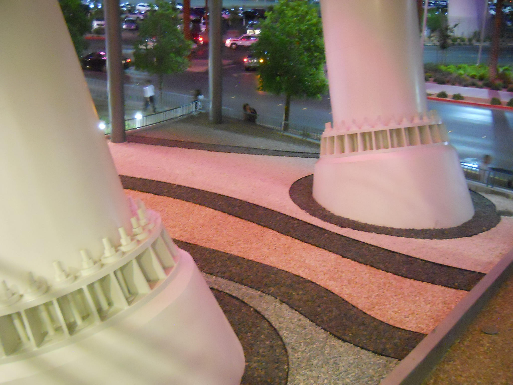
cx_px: 256
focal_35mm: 41
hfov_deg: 45.8
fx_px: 608
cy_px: 192
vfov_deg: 35.1
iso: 800
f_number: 3.1
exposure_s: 1/6
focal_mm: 6.72
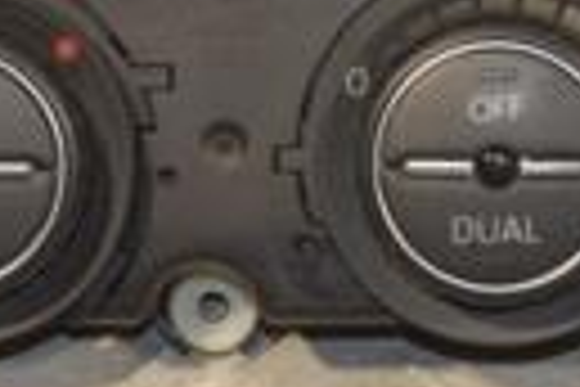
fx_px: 5864
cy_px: -40
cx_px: 319
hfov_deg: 5.7
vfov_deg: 3.8
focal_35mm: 364
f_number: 6.3
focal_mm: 52
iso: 800
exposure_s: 1/200
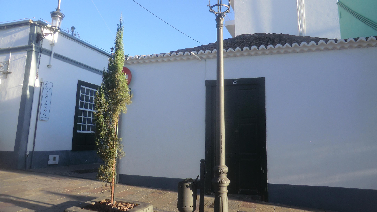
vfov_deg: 42.6
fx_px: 270
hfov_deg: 69.9
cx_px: 193
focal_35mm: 27
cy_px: 81
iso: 64
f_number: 3.2
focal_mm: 4.3
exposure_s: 1/200
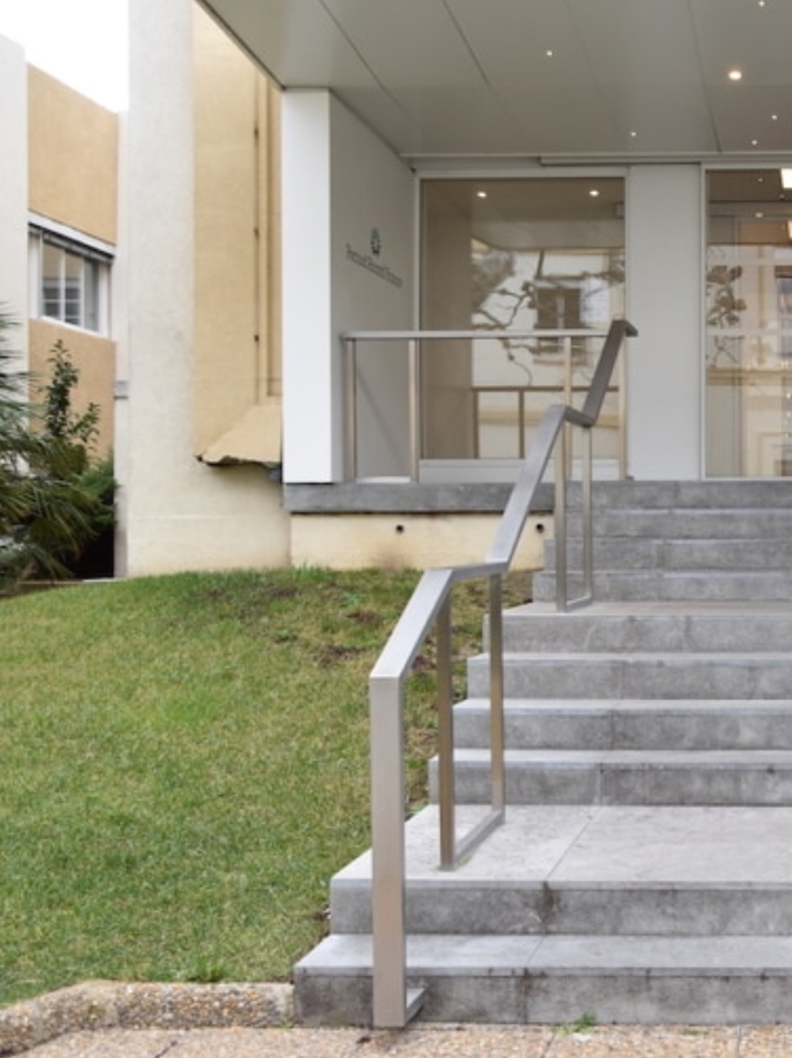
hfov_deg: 26.2
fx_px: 1618
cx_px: 775
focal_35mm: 53
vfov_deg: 36.2
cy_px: 521
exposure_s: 1/250
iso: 400
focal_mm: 24
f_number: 5.6
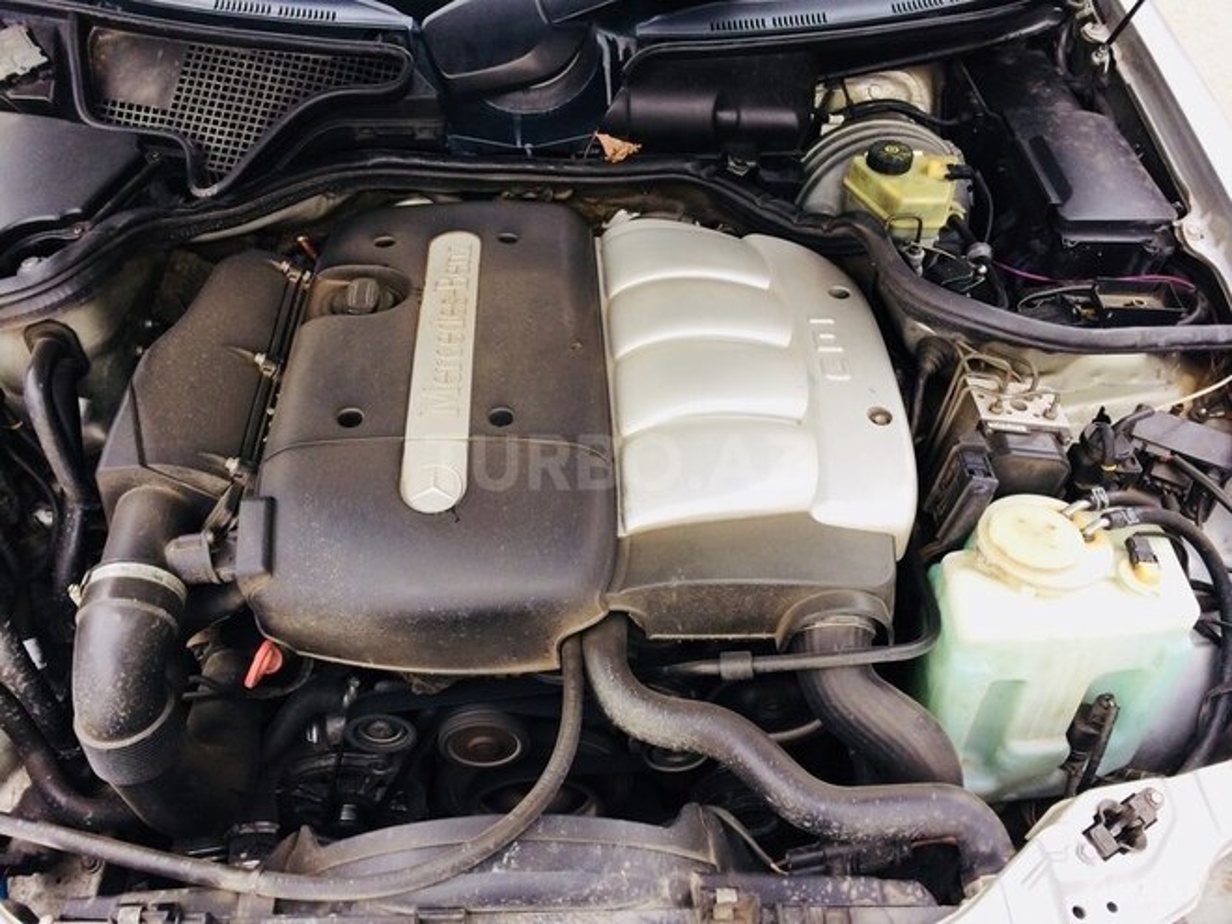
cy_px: 462
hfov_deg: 61.7
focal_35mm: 29
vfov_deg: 48.2
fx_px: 1032
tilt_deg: -46.5
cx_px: 616
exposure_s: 1/33
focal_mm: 4.15
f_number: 2.2
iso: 50
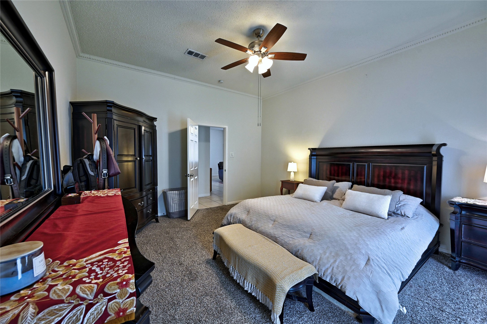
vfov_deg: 81.1
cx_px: 244
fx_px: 189
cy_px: 162
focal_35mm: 14
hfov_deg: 104.3
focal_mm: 14
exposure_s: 1/5
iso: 400
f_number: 8
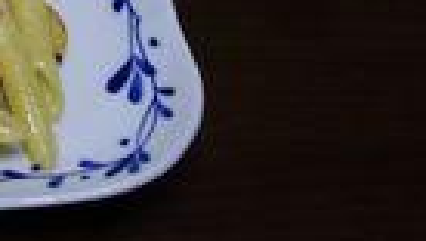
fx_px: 1199
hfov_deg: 17.4
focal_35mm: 106
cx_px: -272
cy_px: -215
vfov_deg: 10.7
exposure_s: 1/30
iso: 200
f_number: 1.8
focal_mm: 10.4
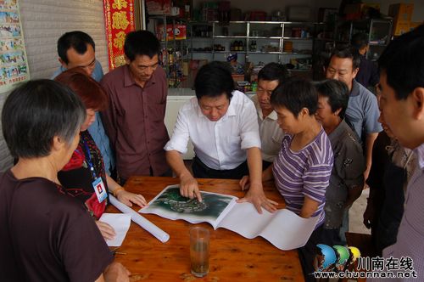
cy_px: 141
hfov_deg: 67.4
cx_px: 212
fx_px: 318
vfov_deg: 47.8
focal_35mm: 27
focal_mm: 18
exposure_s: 1/125
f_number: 5.6
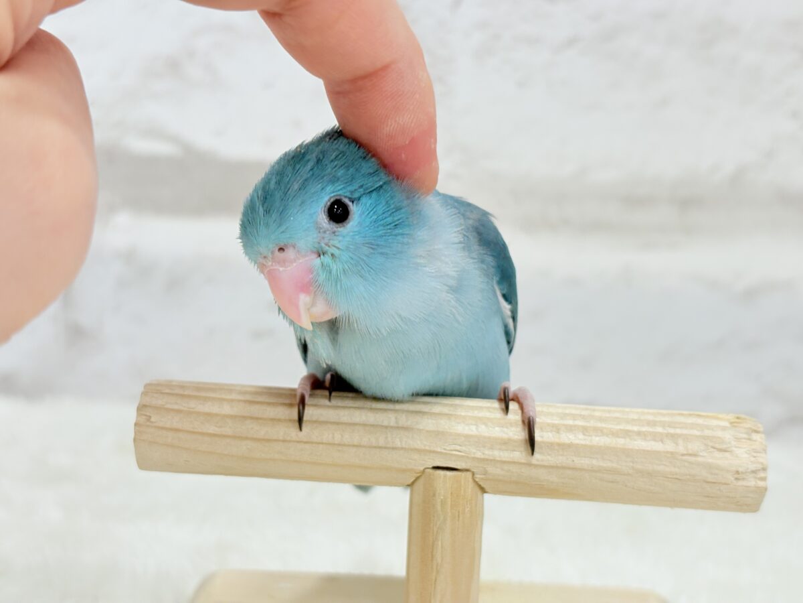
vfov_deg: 28.0
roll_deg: -2.8
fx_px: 1206
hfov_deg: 36.8
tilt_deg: -14.0
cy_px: 302
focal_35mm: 52
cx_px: 402
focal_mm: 5.96
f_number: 1.6
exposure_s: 1/100
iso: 80
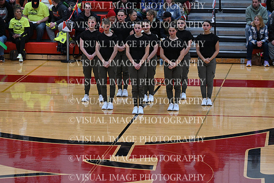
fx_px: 1218
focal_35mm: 160
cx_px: 137
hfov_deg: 12.8
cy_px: 92
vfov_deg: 8.6
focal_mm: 160
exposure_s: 1/400
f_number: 4
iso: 4000
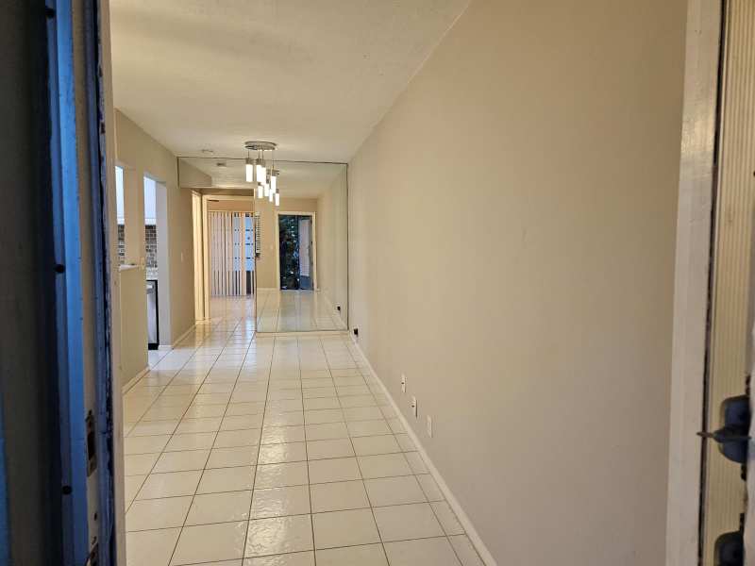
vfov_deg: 58.9
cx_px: 378
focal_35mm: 23
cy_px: 283
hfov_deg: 73.9
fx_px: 502
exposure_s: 1/120
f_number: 1.8
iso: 250
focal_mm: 5.4
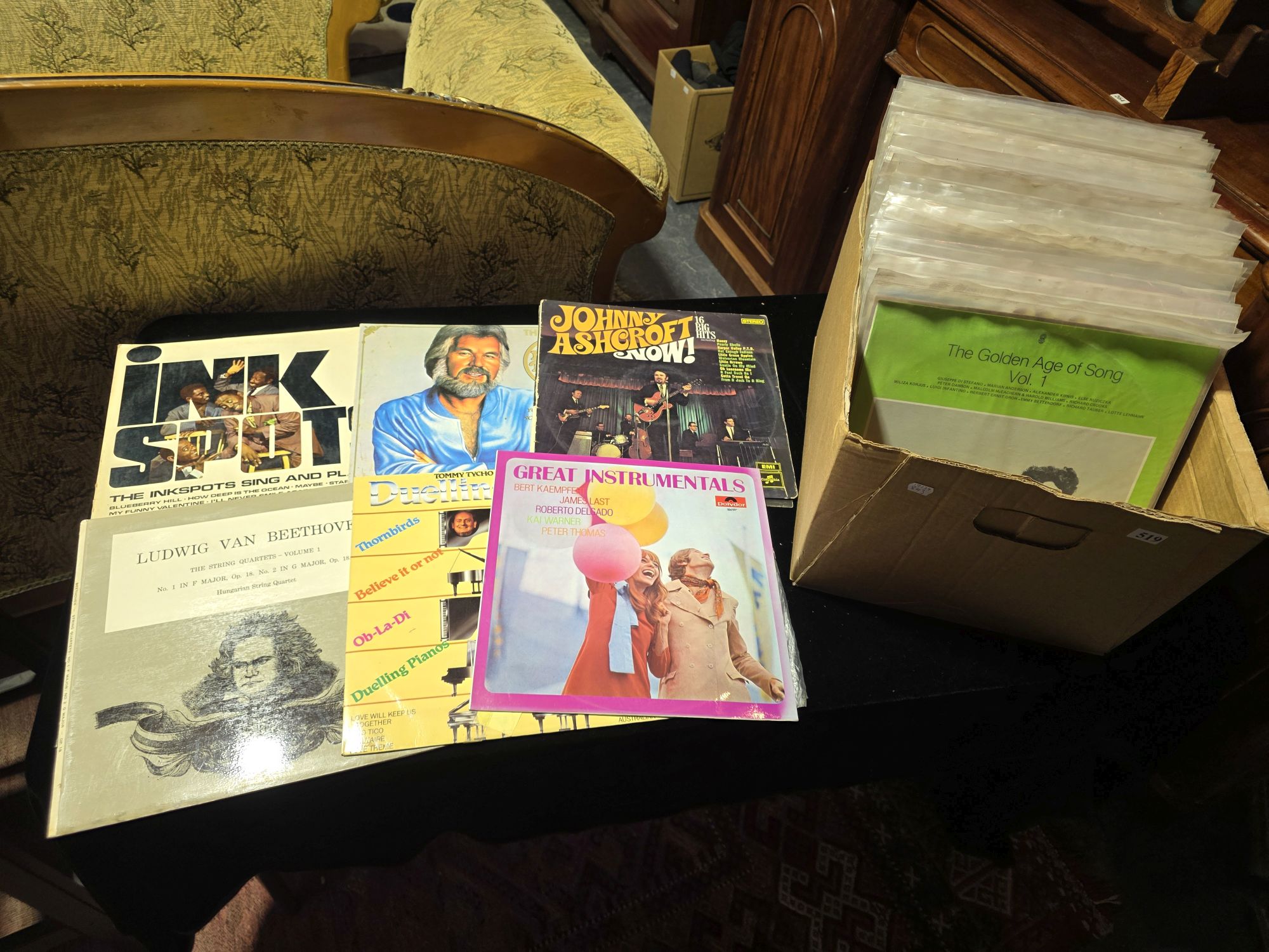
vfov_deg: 58.9
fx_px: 843
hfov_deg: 73.9
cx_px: 634
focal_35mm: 23
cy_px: 476
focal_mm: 6.3
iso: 50
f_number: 1.7
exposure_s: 1/100
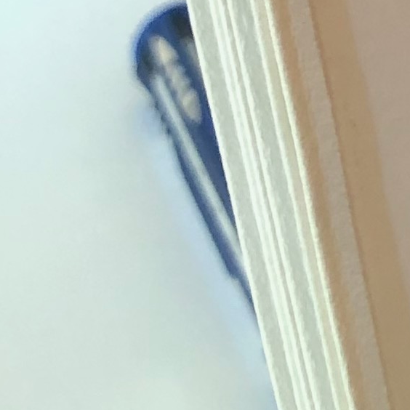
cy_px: -912
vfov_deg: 8.1
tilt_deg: -19.4
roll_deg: +3.6
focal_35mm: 177
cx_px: 1085
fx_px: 2372
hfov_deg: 8.7
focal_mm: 3.99
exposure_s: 1/17
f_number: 1.8
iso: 40
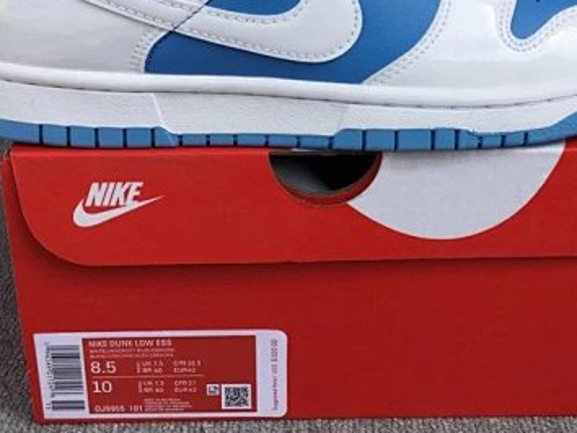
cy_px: 106
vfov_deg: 25.8
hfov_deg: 34.3
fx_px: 934
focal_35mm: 56
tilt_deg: -19.4
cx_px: 326
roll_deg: +0.3
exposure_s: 1/994
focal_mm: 3.3
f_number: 2.4
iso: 25
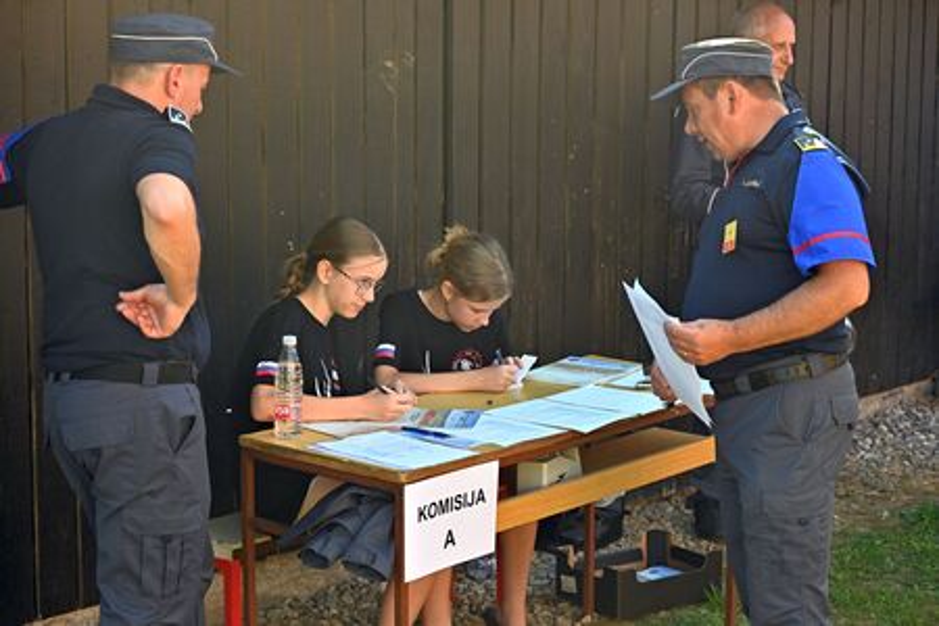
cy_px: 313
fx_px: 1826
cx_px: 470
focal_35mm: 70
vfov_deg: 19.5
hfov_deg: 28.8
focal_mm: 70
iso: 1600
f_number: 7.1
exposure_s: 1/1250
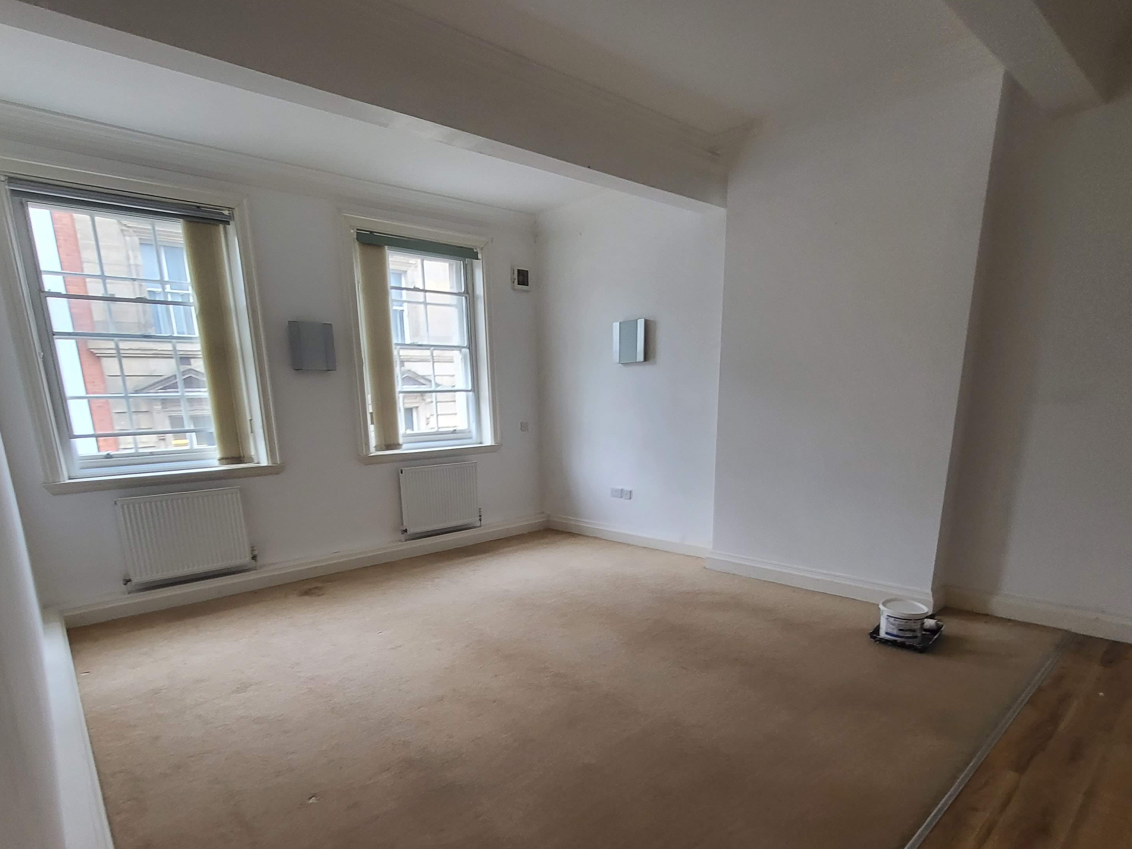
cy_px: 558
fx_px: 589
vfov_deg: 69.8
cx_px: 522
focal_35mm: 18
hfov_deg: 87.6
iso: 160
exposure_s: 1/50
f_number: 2.2
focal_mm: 1.74
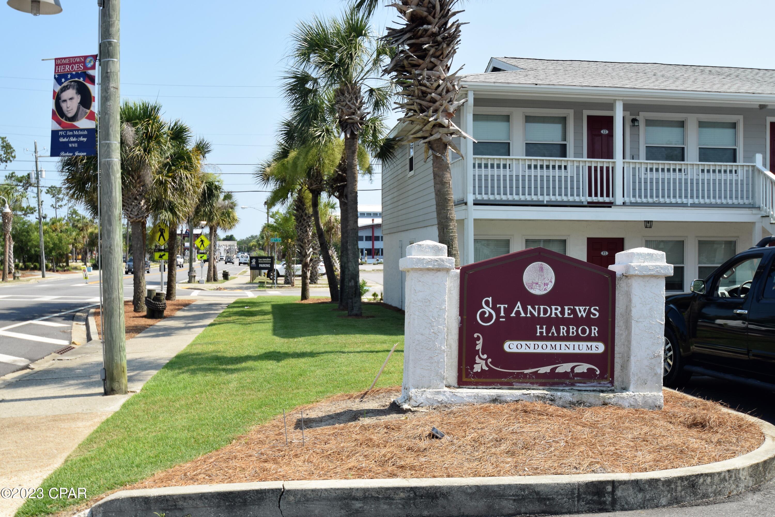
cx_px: 388
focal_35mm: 36
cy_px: 258
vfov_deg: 36.9
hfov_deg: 53.1
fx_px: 775
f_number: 9
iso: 200
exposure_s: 1/320
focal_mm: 24
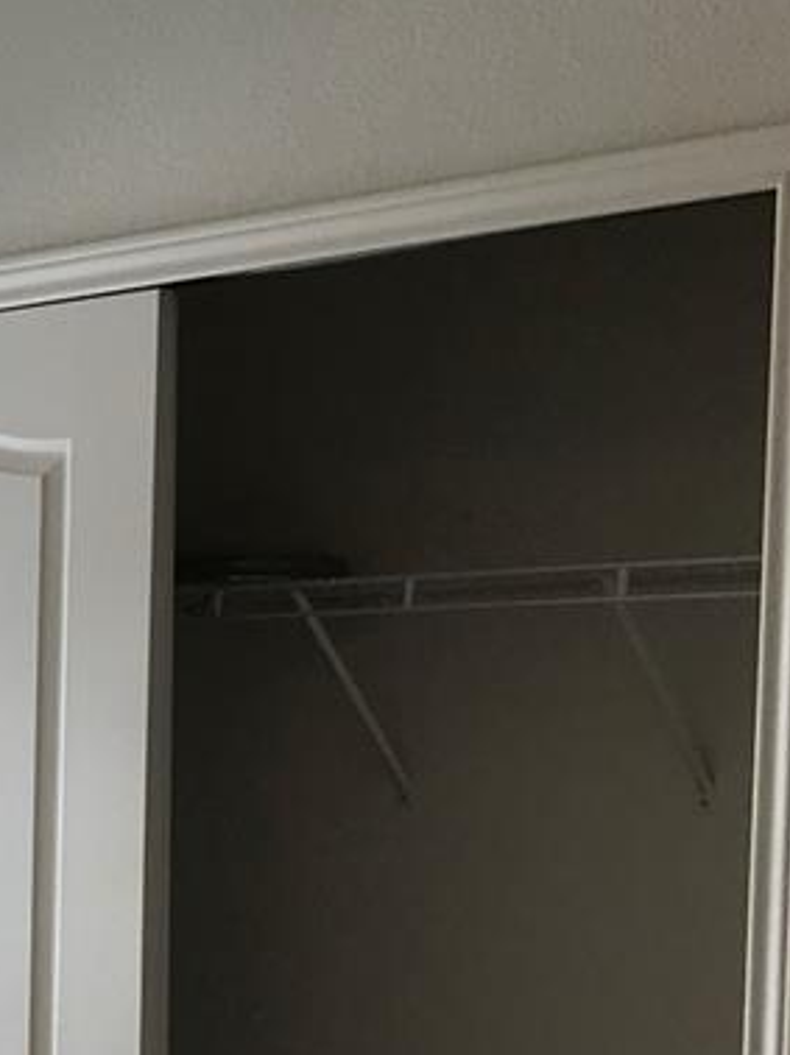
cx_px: -285
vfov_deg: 21.5
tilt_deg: -3.1
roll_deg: -0.5
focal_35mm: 89
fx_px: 2711
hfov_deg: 15.6
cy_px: 974
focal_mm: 3.99
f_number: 1.8
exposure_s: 1/224
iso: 20
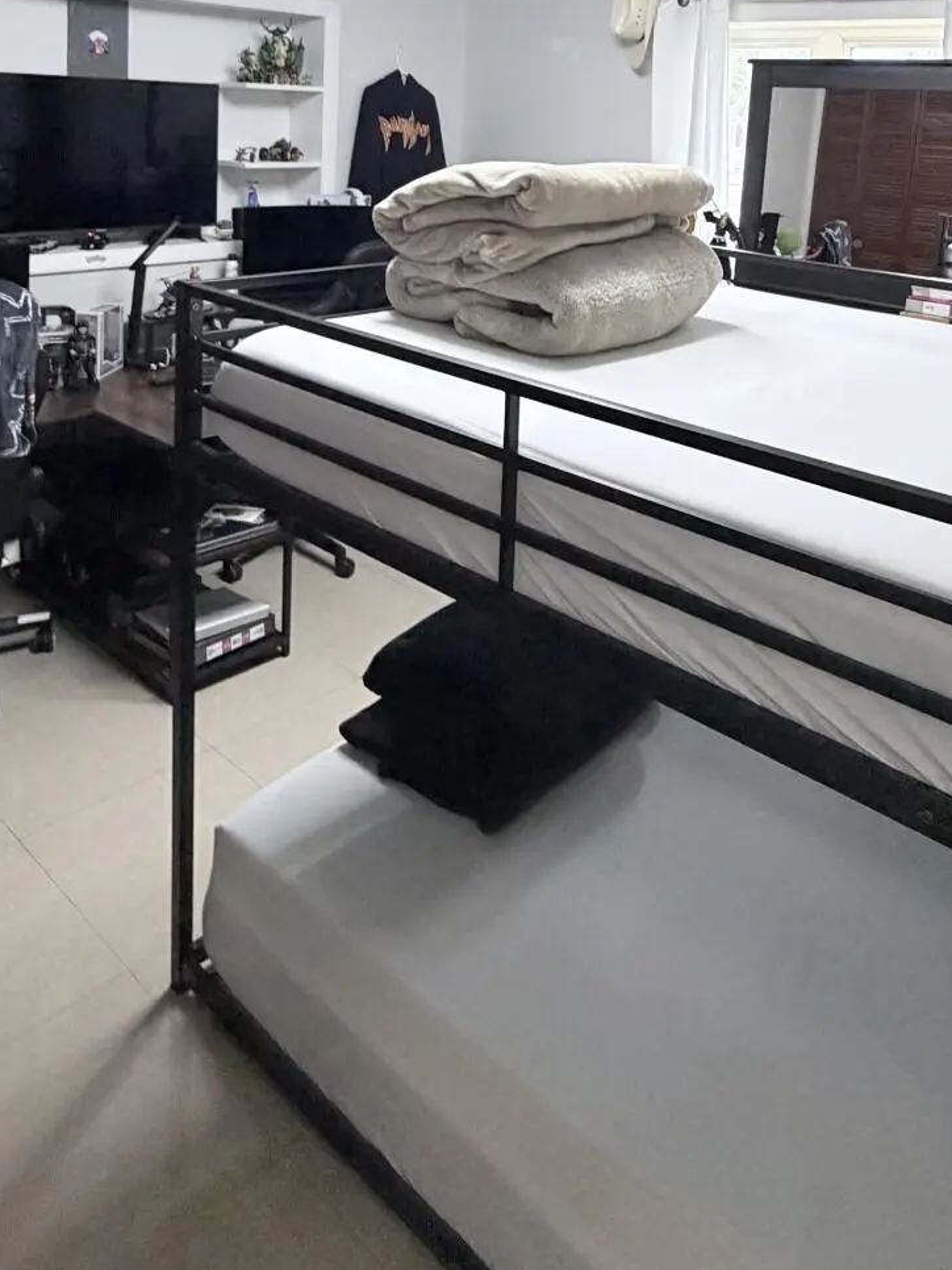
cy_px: 246
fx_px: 1064
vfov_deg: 56.9
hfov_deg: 48.2
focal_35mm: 29
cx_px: 496
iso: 400
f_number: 2.2
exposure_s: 1/60
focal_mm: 2.22
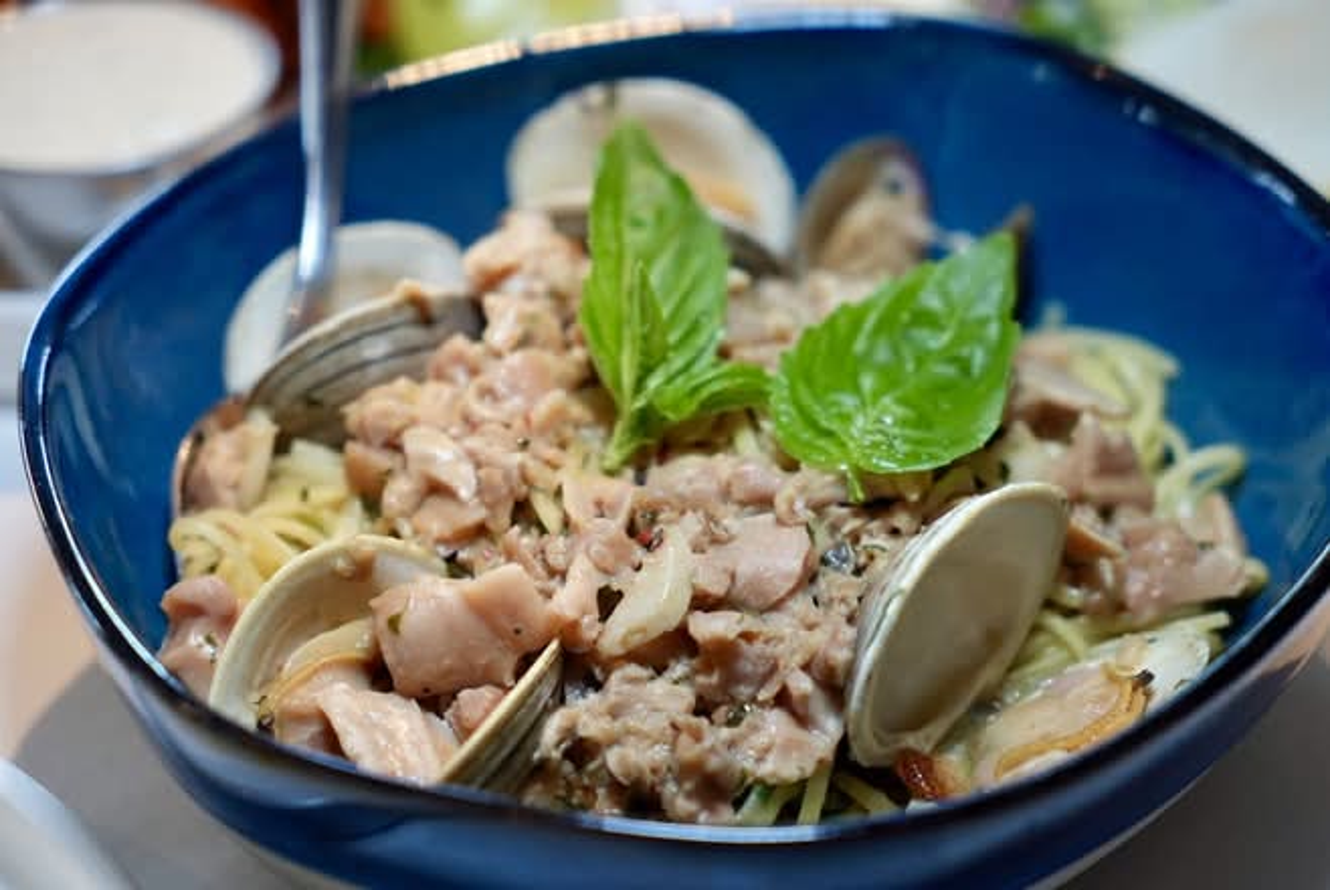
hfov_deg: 28.8
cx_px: 665
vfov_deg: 19.5
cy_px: 445
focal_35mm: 70
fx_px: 2588
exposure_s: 1/160
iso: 640
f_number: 4
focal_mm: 70
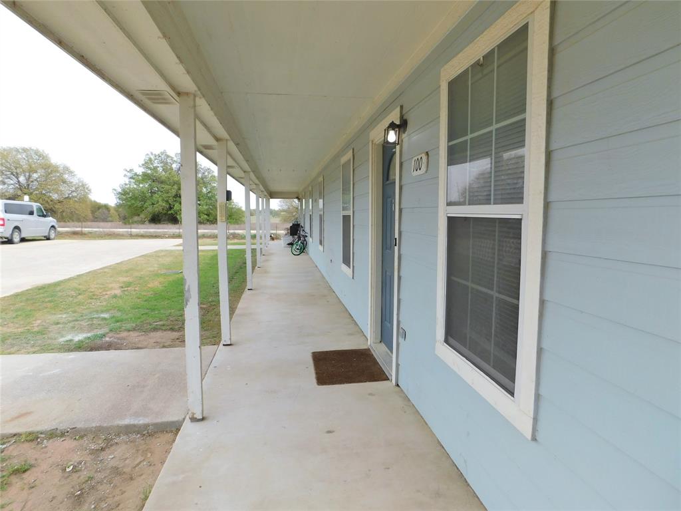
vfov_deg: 58.9
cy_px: 256
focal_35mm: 23
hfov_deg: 73.9
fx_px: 452
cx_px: 340
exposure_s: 1/640
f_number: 3
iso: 125
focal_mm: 4
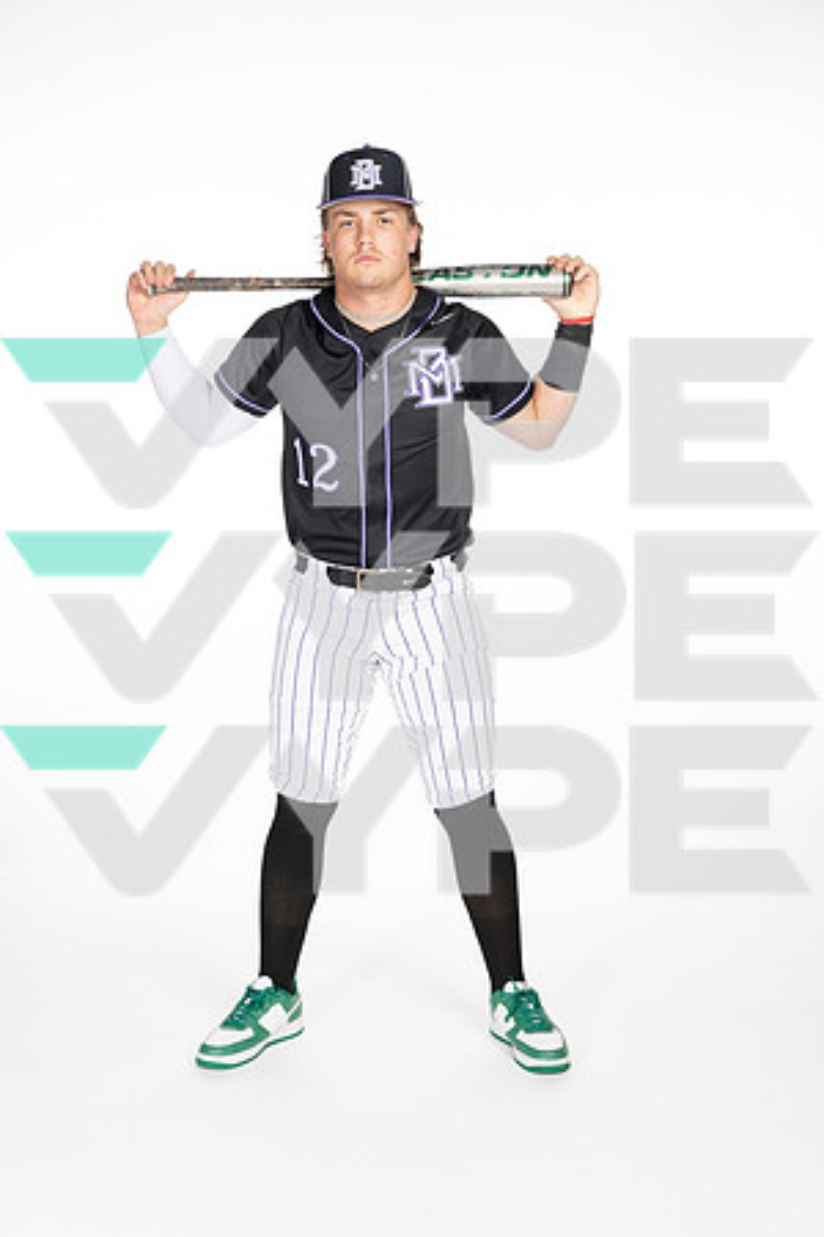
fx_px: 1717
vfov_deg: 39.6
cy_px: 618
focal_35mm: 50
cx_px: 412
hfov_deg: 27.0
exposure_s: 1/250
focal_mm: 50
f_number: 5.6
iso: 250
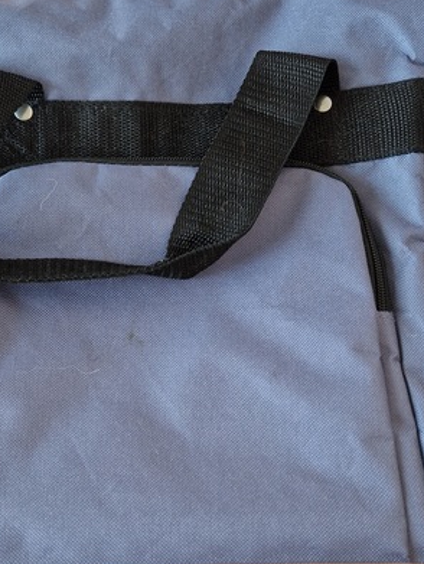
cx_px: 166
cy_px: 362
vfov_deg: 40.0
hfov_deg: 30.8
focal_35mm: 47
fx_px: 766
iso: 50
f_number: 1.8
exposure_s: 1/100
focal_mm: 5.4
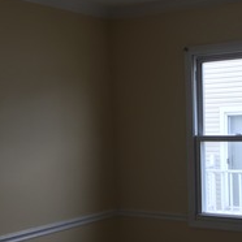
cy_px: 190
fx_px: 522
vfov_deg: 25.7
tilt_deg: -5.0
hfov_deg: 25.9
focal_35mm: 66
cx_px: 170
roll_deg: +1.7
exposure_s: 1/120
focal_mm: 4.15
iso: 40
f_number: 2.2
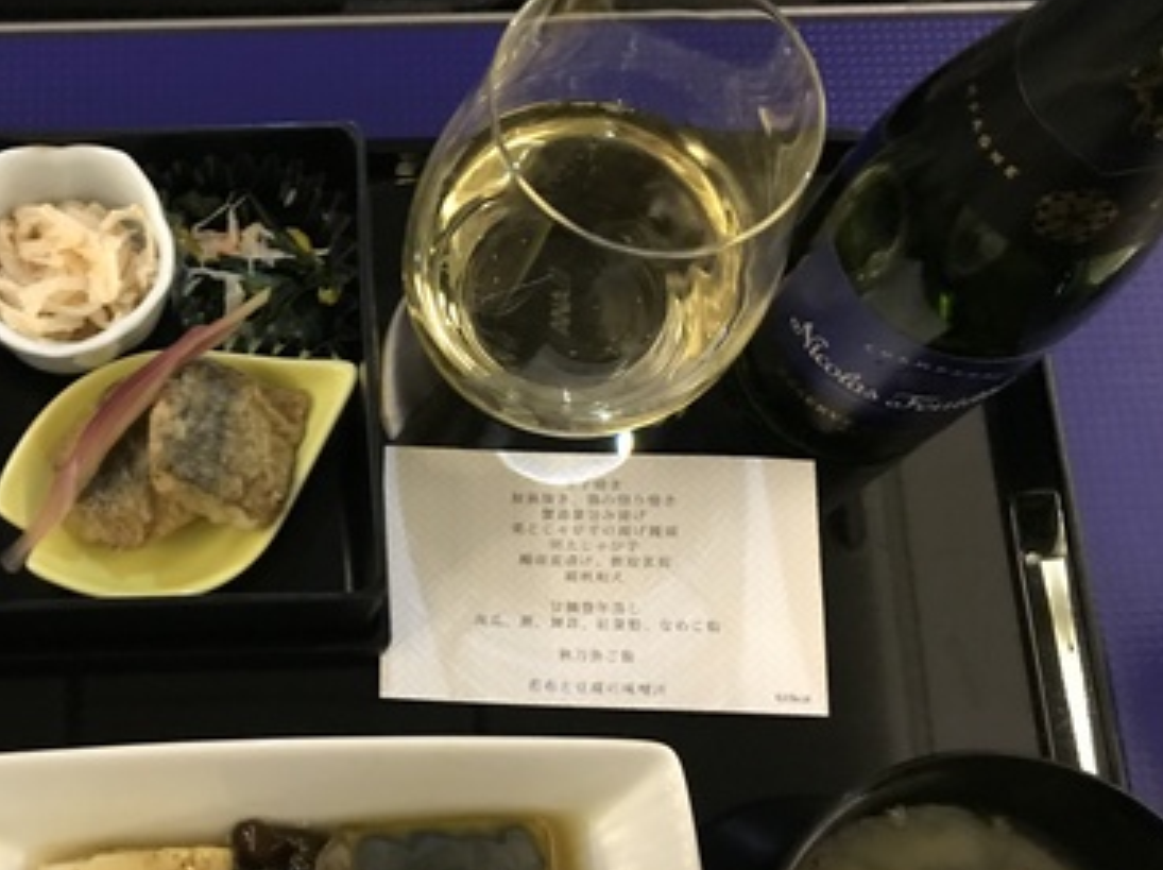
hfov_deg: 42.4
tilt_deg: -73.5
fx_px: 1443
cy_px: 516
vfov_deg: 33.4
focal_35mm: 43
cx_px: 277
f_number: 1.8
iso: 100
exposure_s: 1/6
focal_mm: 3.99
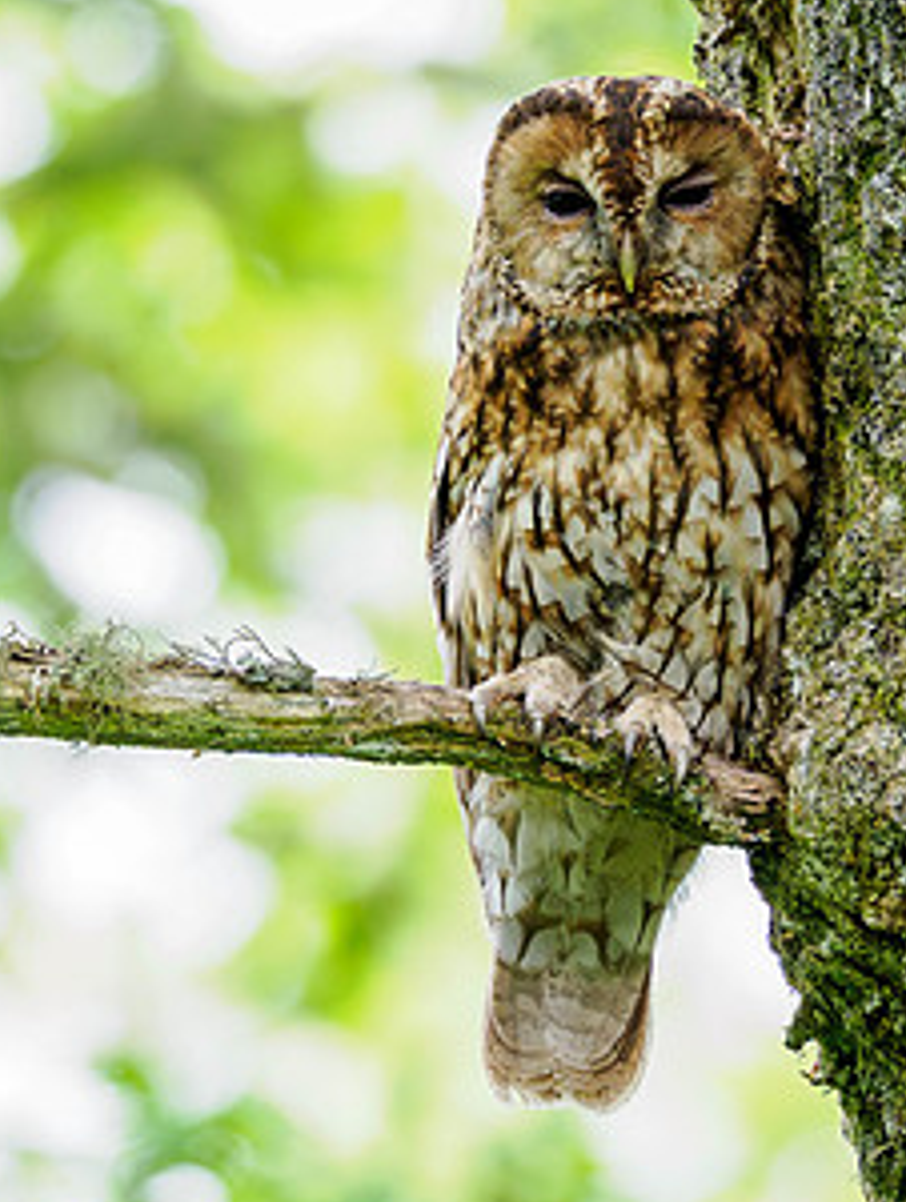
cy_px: 425
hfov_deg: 1.0
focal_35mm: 1503
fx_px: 52302
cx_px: 717
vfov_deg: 1.3
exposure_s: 1/320
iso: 3200
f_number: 4
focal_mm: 300
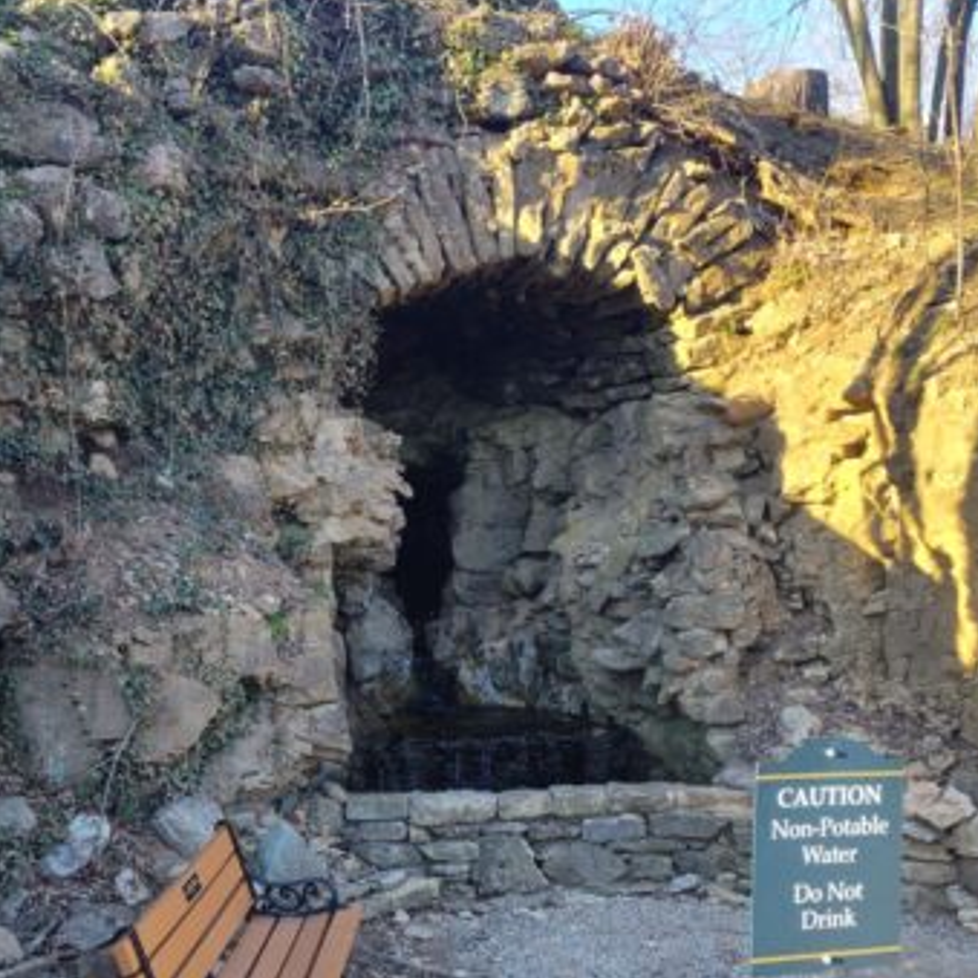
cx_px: 444
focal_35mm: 36
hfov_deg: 46.0
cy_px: 614
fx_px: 1151
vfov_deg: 45.6
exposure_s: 1/200
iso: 123
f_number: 1.8
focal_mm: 5.56
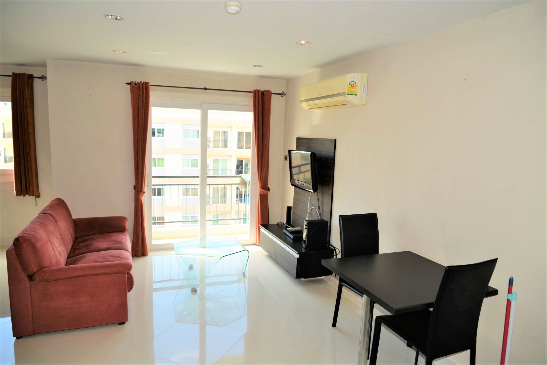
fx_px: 365
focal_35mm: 24
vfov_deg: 53.2
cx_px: 274
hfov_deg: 73.7
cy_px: 182
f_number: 4.5
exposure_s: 1/200
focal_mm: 24
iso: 100
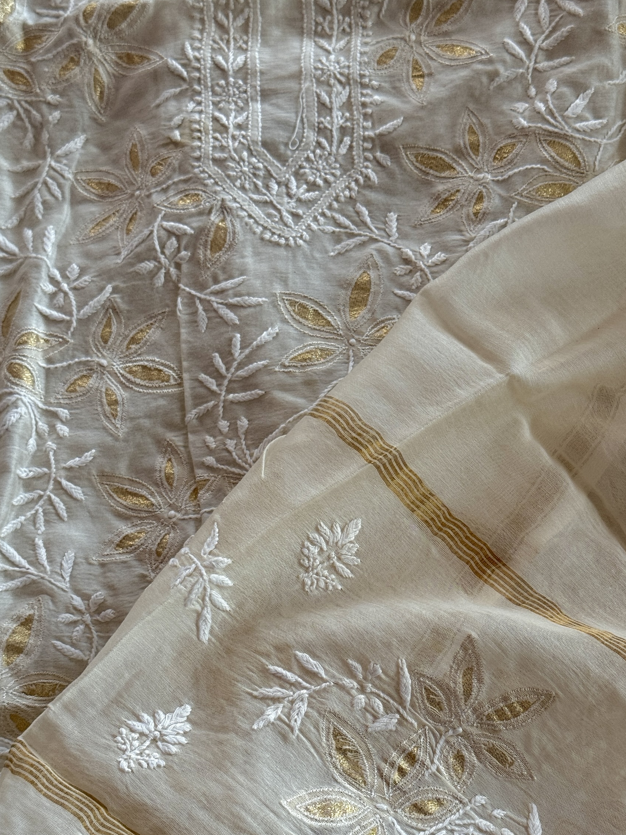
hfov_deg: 22.9
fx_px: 1543
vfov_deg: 30.0
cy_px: 556
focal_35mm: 64
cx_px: 410
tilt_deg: -72.3
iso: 100
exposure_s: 1/60
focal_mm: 6.76
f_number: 1.78
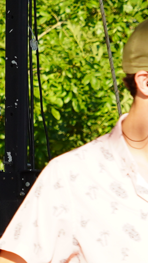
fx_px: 3748
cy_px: 104
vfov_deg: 4.0
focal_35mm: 537
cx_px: 240
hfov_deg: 2.3
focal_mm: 79
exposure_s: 1/160
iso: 100
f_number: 6.3
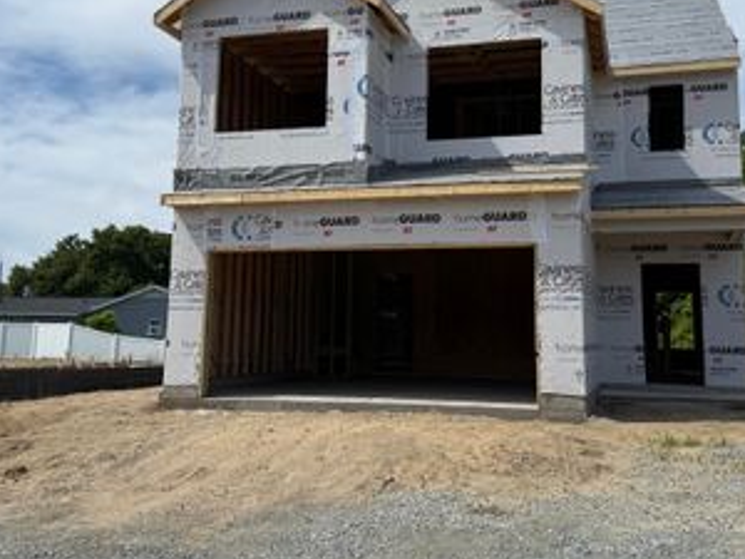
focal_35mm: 40
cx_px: 397
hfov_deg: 46.8
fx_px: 861
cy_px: 202
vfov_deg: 35.7
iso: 80
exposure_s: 1/8130
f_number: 1.78
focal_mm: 6.76
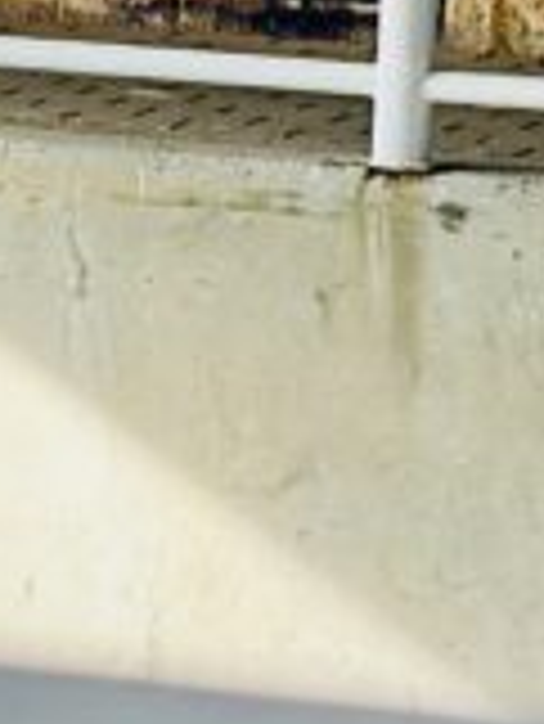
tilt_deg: +3.4
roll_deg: -1.9
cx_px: 261
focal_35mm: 305
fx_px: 6382
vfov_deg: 6.2
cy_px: -1048
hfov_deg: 4.9
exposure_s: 1/254
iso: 80
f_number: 1.78
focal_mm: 6.86
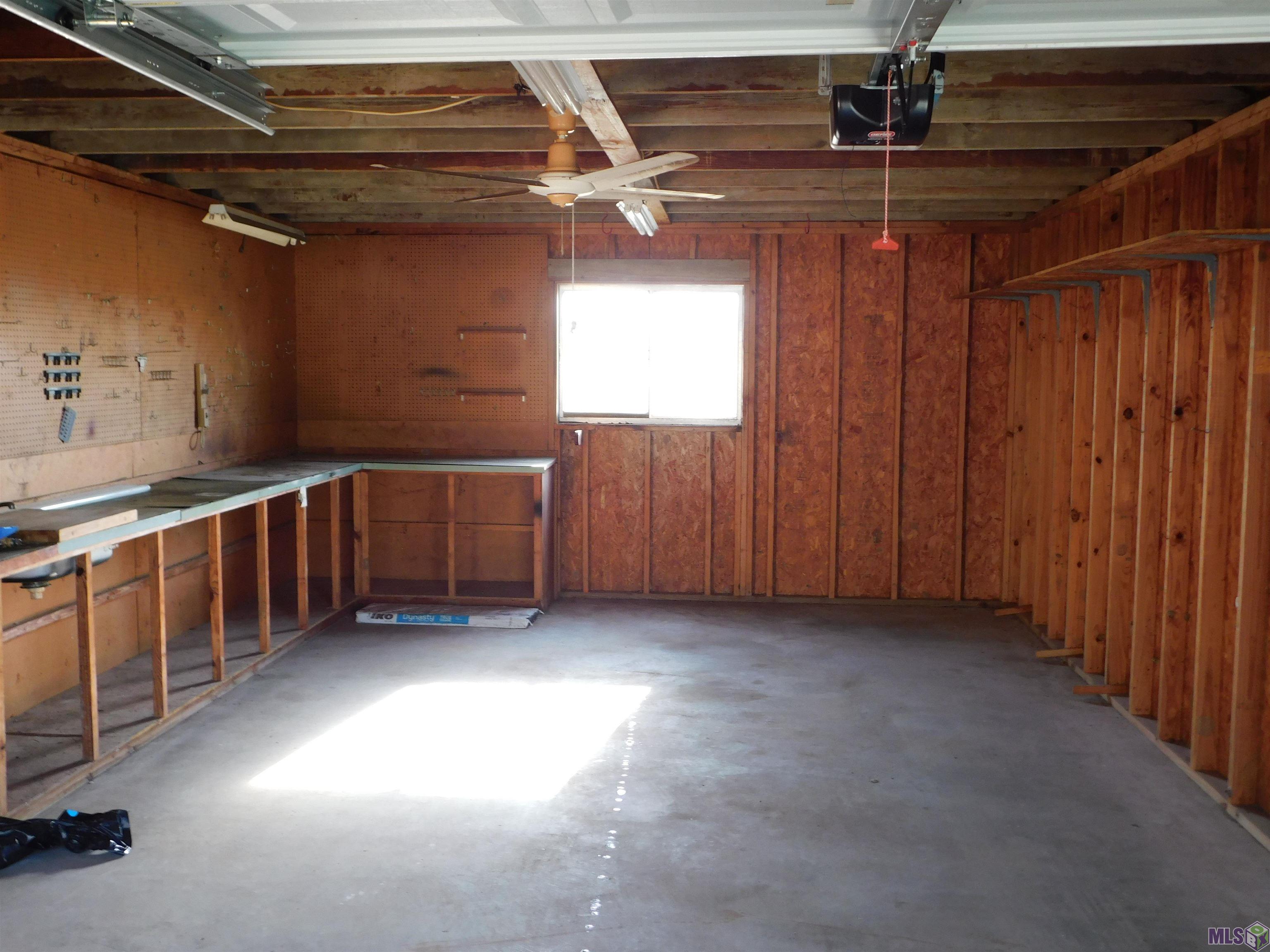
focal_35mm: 36
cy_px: 476
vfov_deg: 39.7
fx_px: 1321
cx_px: 635
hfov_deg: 51.4
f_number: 3.5
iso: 140
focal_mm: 6.3
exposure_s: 1/30
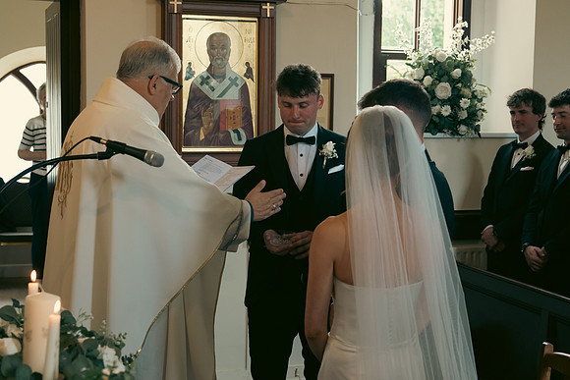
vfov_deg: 22.3
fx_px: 966
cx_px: 285
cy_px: 190
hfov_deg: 32.9
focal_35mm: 61
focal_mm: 41
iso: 1250
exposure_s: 1/200
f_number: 3.5
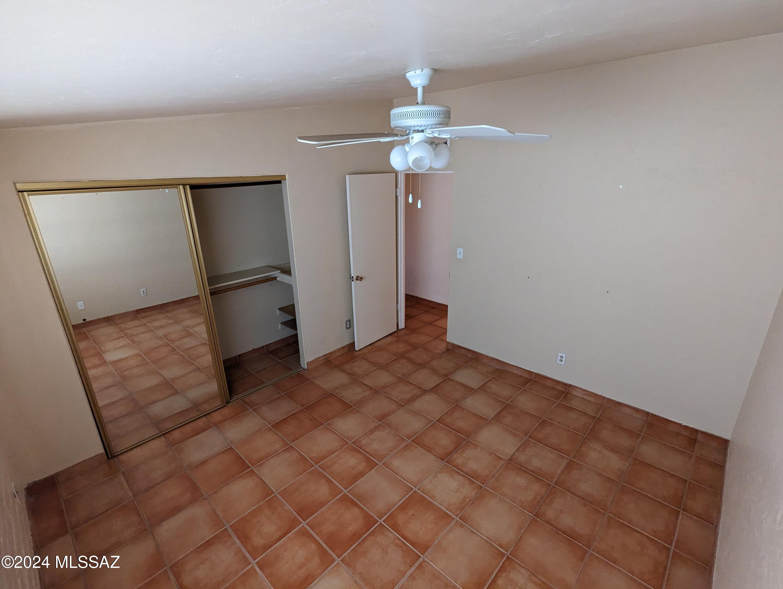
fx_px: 362
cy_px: 294
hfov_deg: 94.4
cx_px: 392
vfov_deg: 78.2
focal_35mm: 16
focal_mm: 2.35
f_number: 2.2
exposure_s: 1/40.6
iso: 405
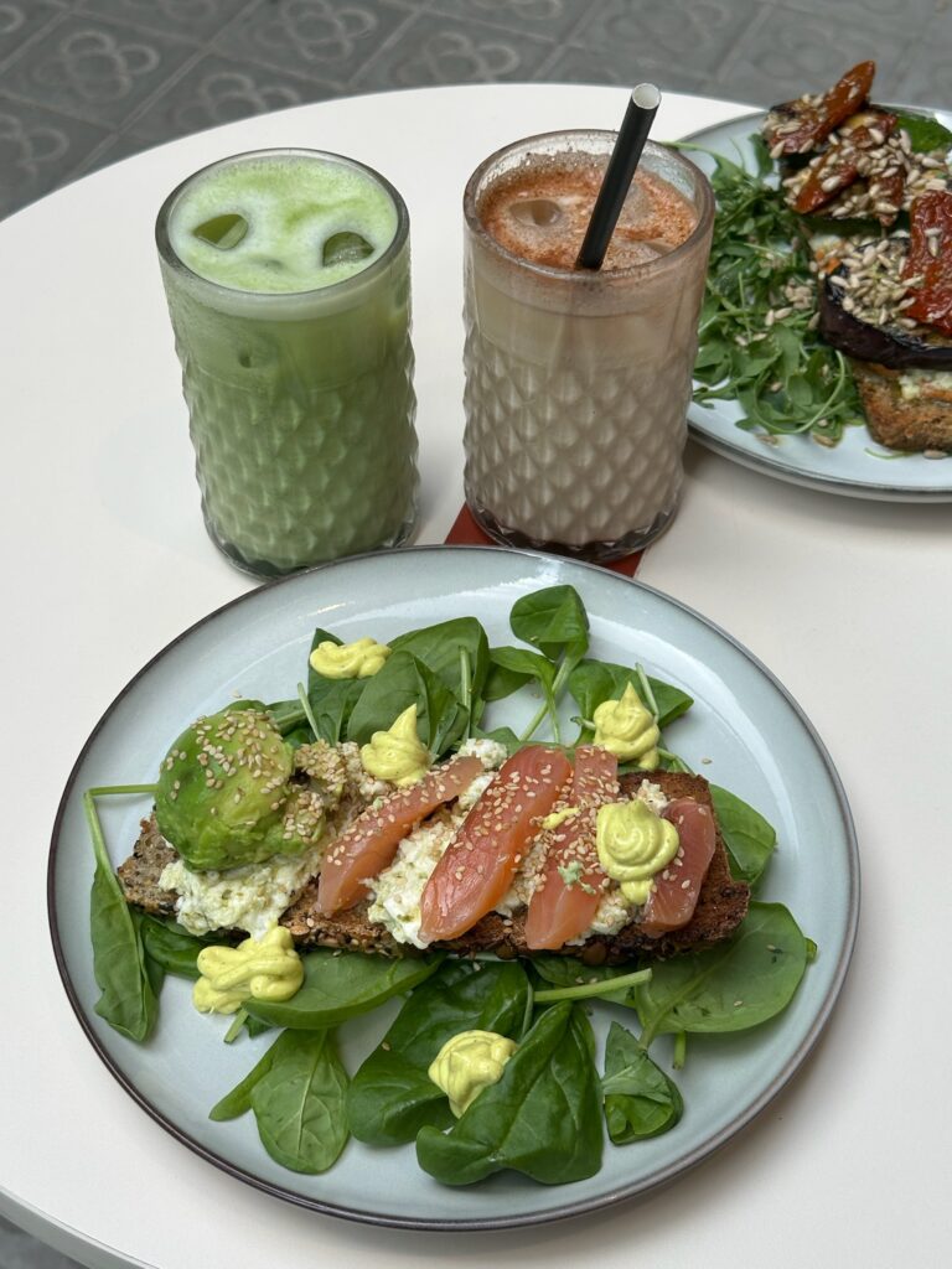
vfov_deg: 39.7
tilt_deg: -46.9
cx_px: 476
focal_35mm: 48
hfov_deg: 30.3
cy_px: 634
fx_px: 1760
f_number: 1.78
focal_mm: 6.86
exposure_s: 1/980
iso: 64
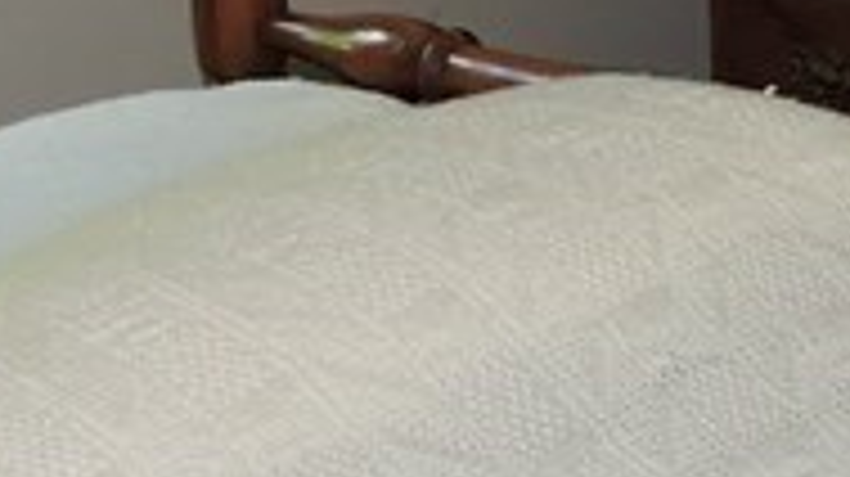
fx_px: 3198
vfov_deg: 7.9
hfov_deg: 15.1
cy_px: -630
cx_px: 369
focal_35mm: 142
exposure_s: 1/30
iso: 200
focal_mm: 4.3
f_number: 3.3
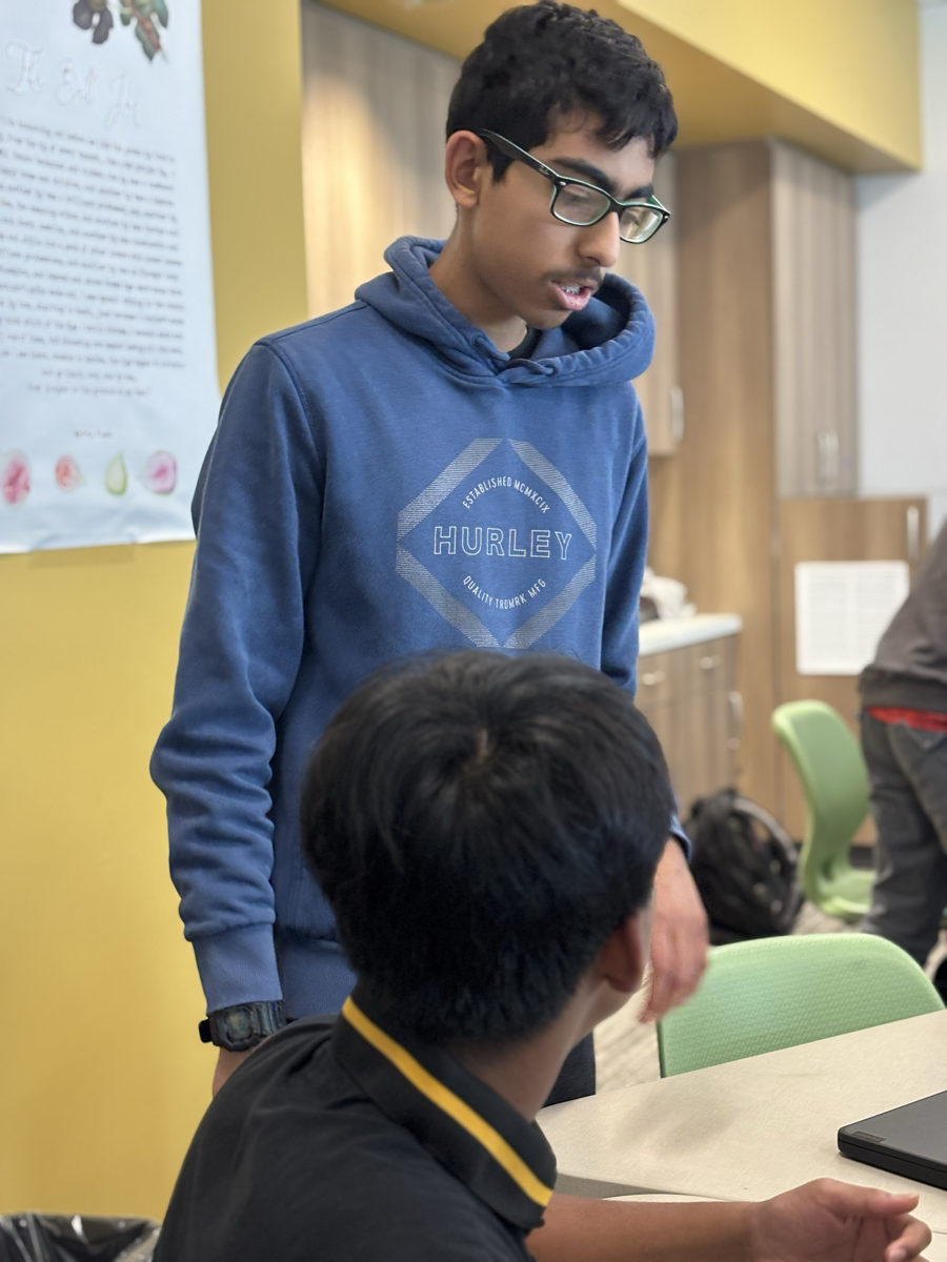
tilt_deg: -4.8
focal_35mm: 52
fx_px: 1897
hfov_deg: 28.0
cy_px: 631
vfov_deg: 36.8
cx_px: 474
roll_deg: +1.5
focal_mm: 5.96
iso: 200
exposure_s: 1/38
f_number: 1.6
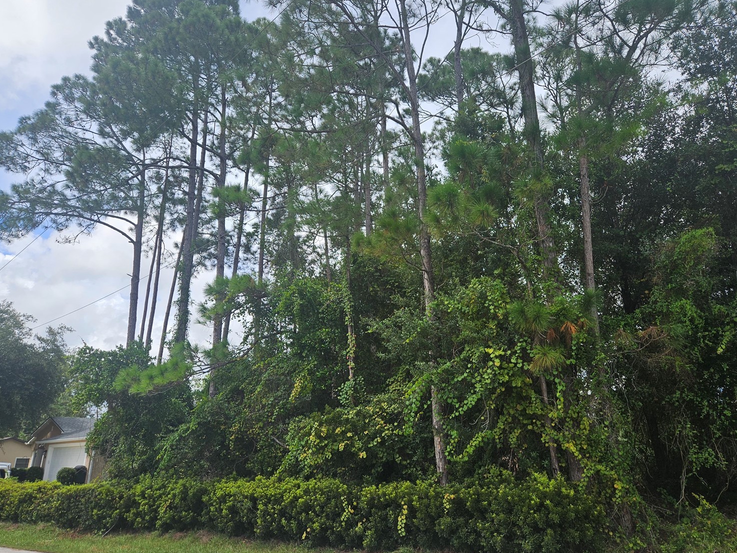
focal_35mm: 25
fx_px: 532
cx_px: 392
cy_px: 255
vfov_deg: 54.8
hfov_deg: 69.3
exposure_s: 1/1484
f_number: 1.8
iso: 25
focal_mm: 5.4
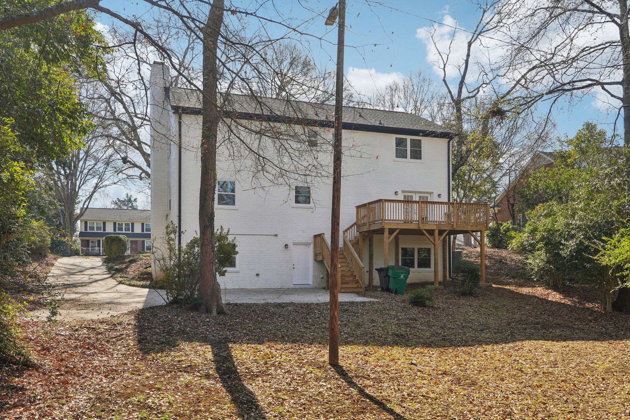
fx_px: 525
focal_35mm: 30
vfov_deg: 43.6
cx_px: 315
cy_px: 210
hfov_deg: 61.9
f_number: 8
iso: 100
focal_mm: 20
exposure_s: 1/45
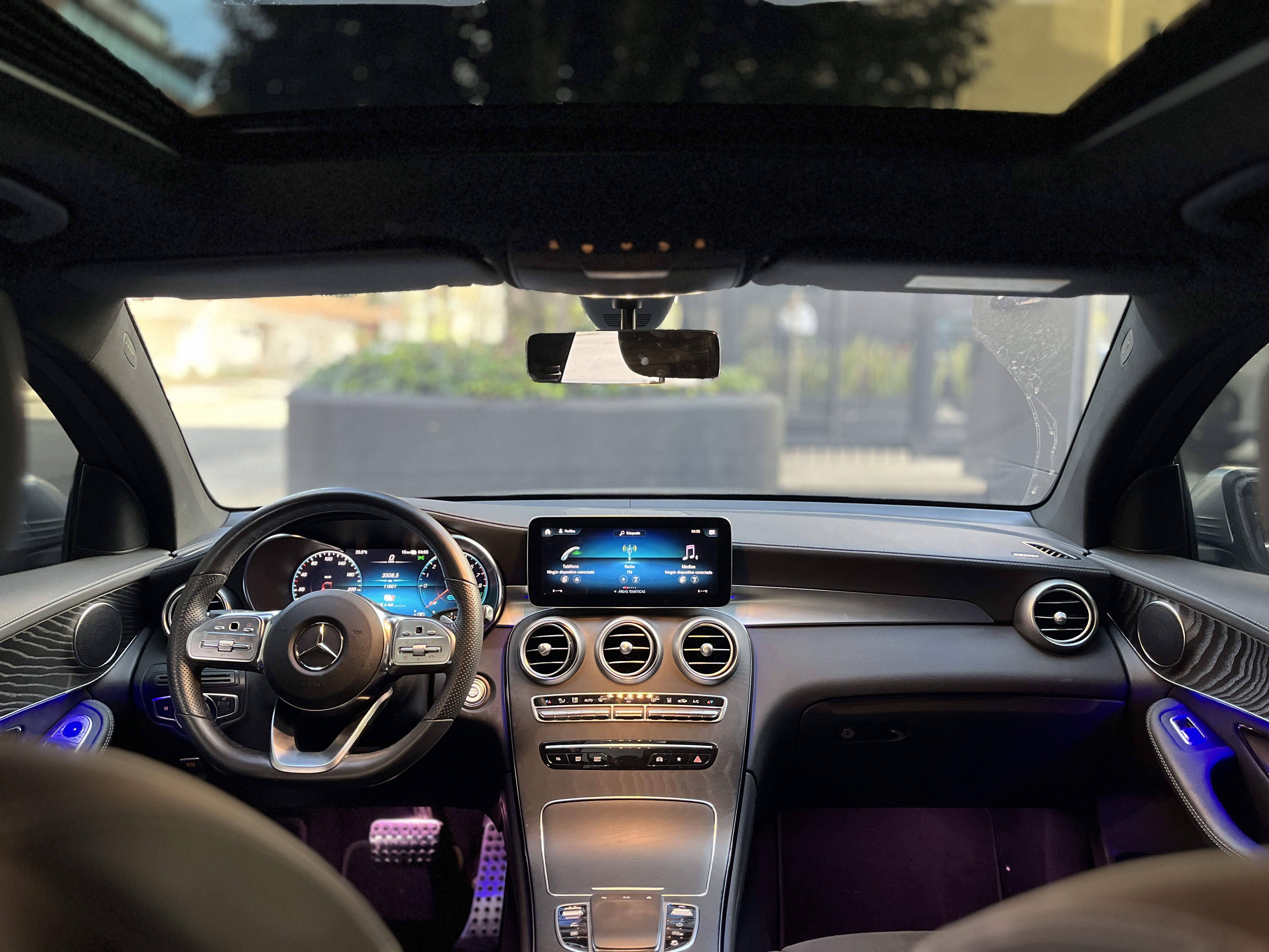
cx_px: 634
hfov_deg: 67.3
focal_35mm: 26
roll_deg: -1.2
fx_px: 953
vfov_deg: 53.1
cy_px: 476
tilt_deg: -7.0
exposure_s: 1/57
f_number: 1.6
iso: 500
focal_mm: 5.1
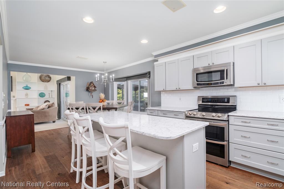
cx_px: 142
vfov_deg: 70.4
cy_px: 94
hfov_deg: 93.3
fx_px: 134
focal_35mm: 17
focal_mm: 11.3
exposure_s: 1/250
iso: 800
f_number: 7.1
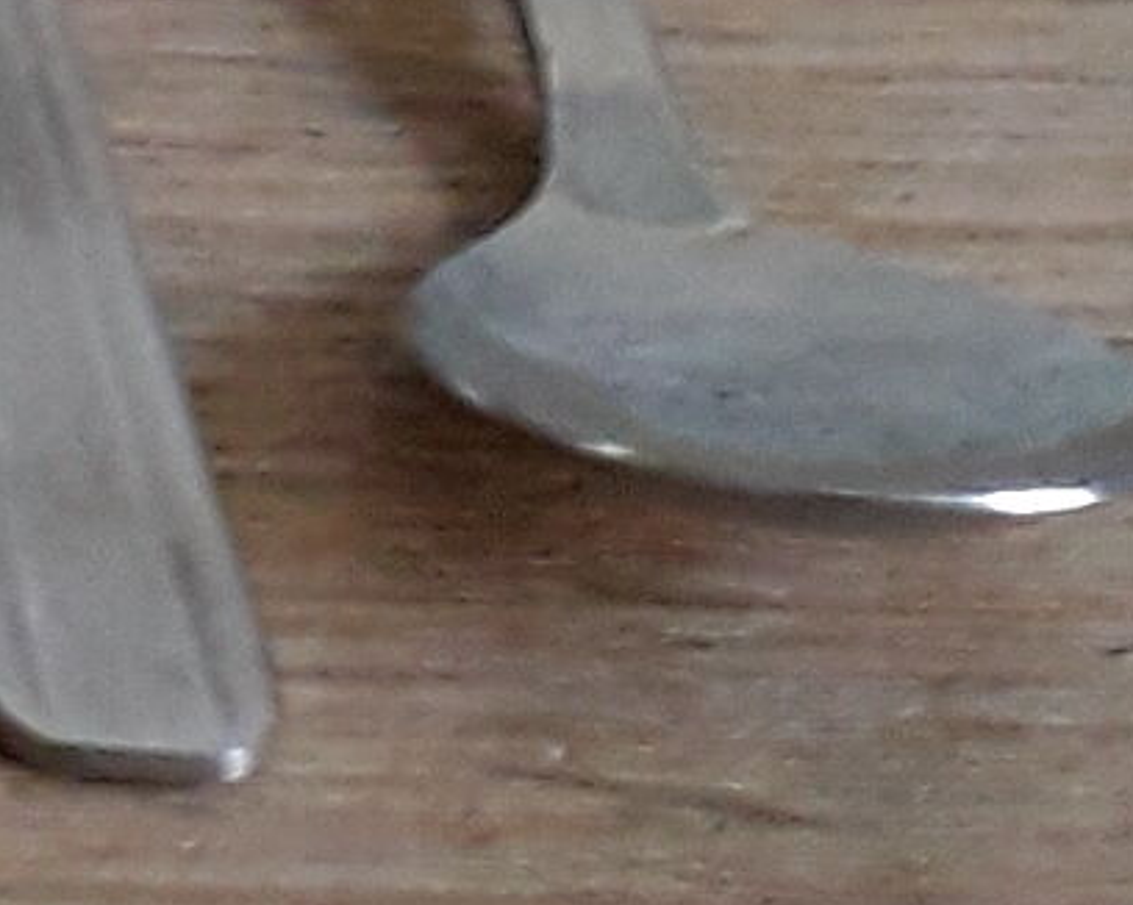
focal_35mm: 211
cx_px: -2449
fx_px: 7072
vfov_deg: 7.0
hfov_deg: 7.8
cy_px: -1194
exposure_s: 1/25
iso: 200
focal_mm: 3.6
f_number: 1.9
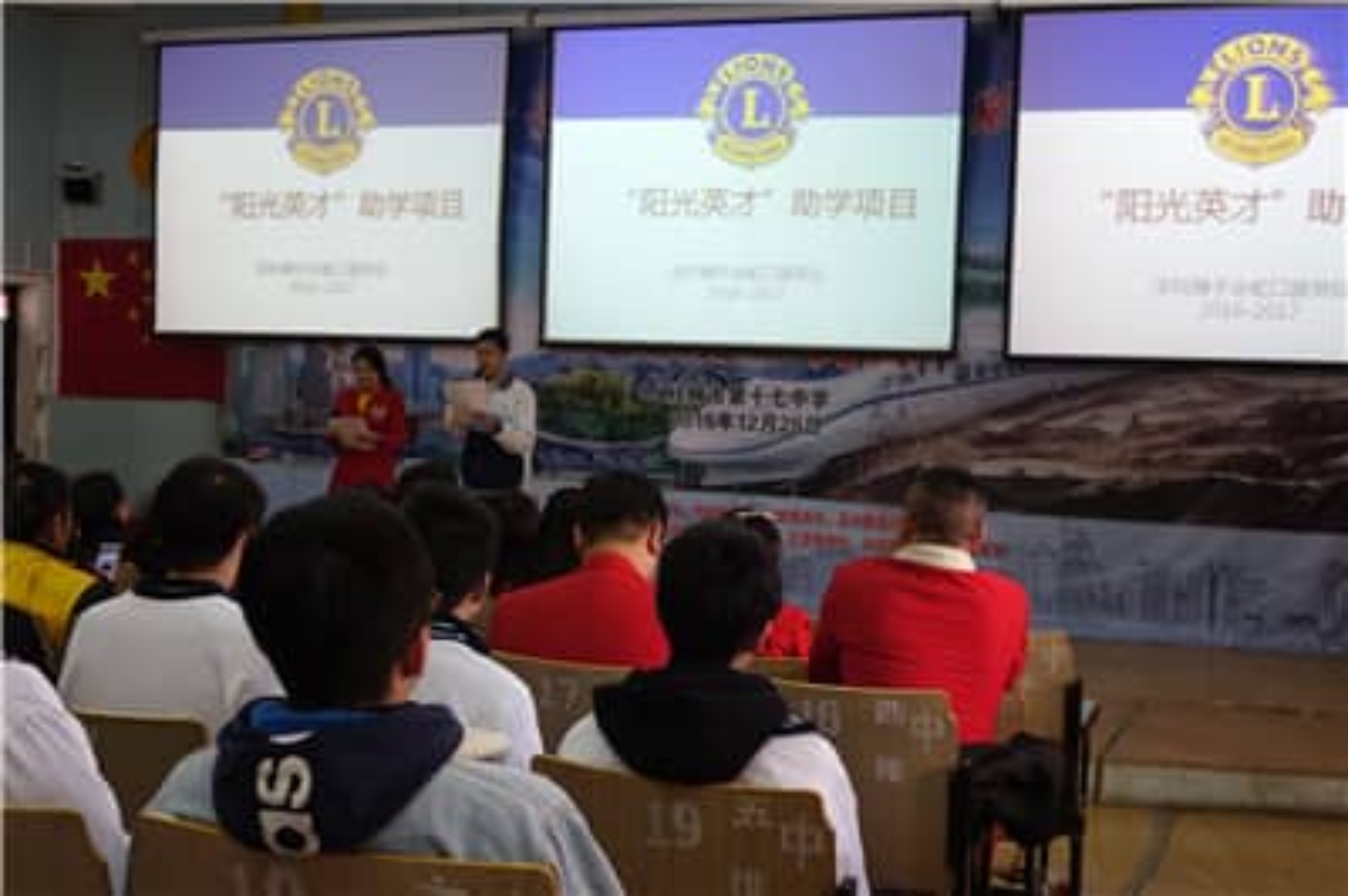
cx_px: 674
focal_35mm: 48
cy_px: 448
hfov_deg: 41.1
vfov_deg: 28.0
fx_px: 1796
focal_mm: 17.48
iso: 320
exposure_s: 1/50
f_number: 2.8
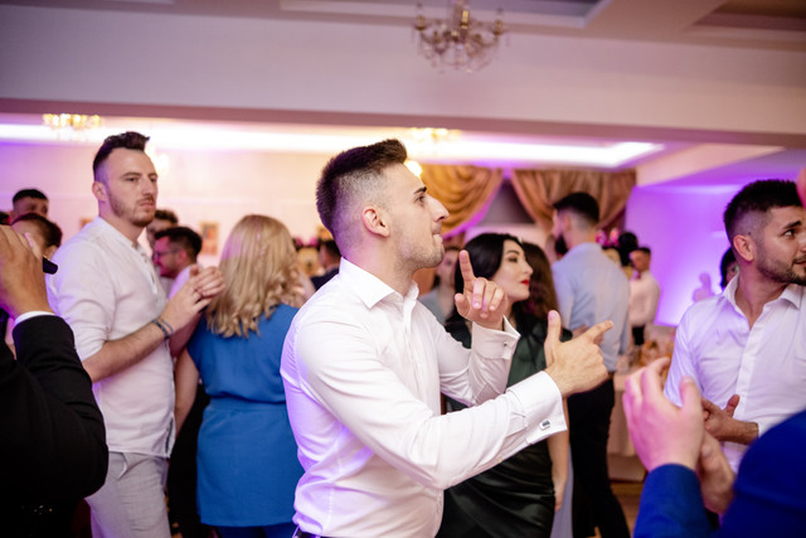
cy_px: 269
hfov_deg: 54.4
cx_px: 403
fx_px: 784
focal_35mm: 35
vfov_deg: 37.9
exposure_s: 1/200
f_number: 1.4
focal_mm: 23
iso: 1000
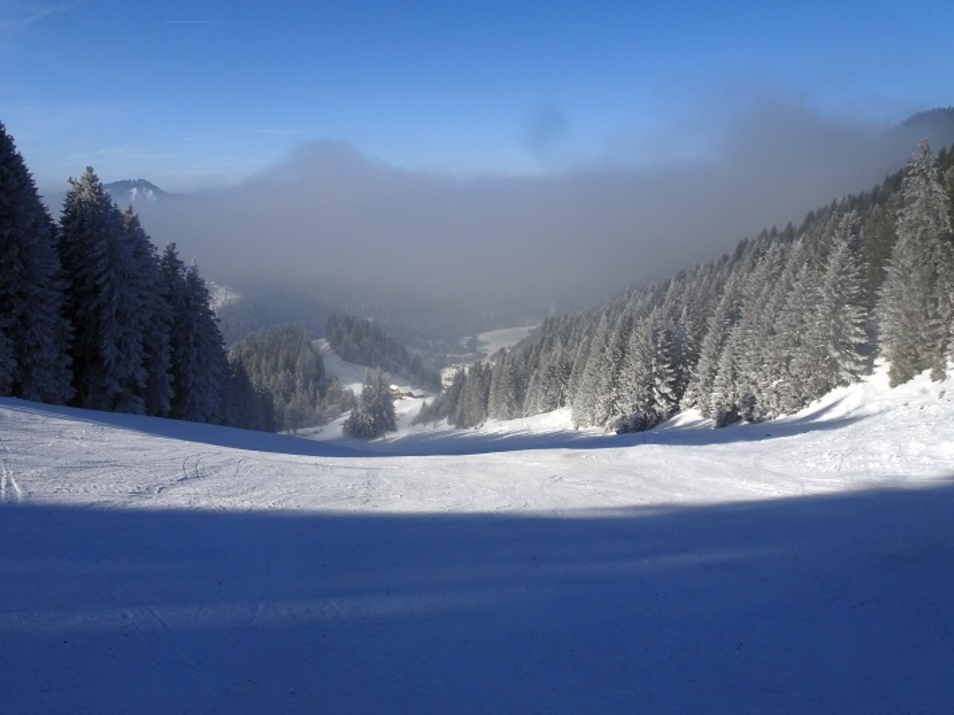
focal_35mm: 27
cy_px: 373
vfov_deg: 51.3
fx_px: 744
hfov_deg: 65.2
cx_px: 431
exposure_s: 1/2000
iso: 80
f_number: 4
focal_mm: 4.1
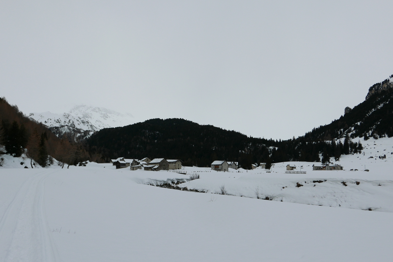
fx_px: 382
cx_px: 196
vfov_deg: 37.9
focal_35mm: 35
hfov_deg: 54.4
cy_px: 131
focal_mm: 15.9
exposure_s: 1/2500
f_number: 5.6
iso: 200
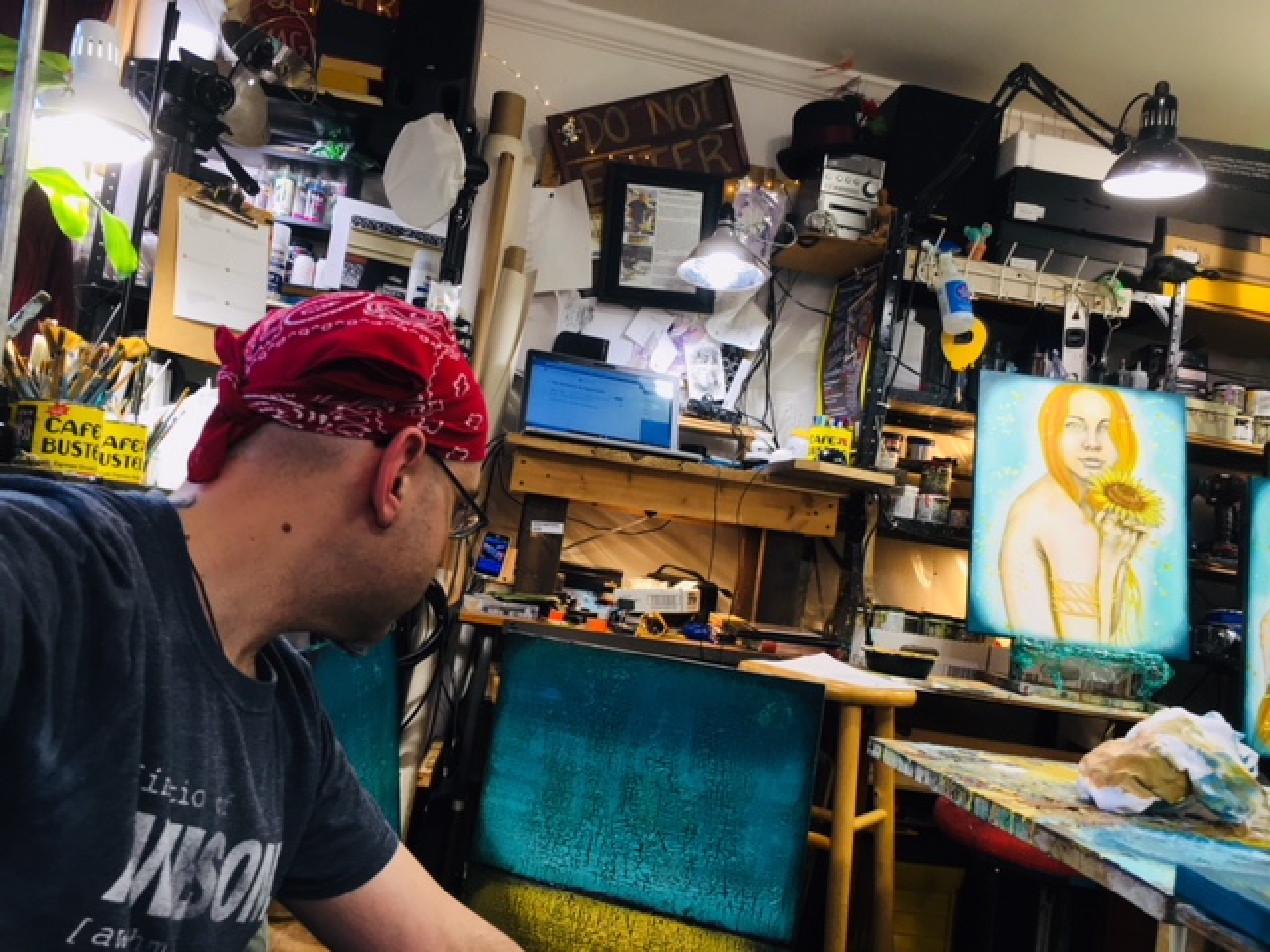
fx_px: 1064
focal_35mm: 29
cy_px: 476
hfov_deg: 61.7
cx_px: 635
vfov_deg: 48.2
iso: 64
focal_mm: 4.15
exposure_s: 1/30
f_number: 2.2
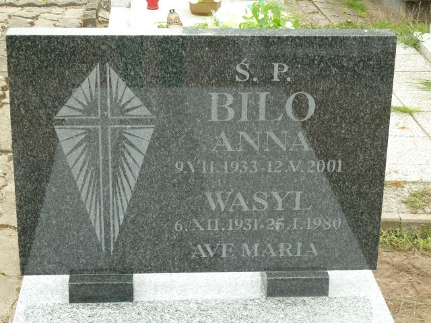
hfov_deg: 25.0
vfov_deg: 18.9
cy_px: 162
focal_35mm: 78
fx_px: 971
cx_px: 216
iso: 80
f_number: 4.2
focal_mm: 12.8
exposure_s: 1/80
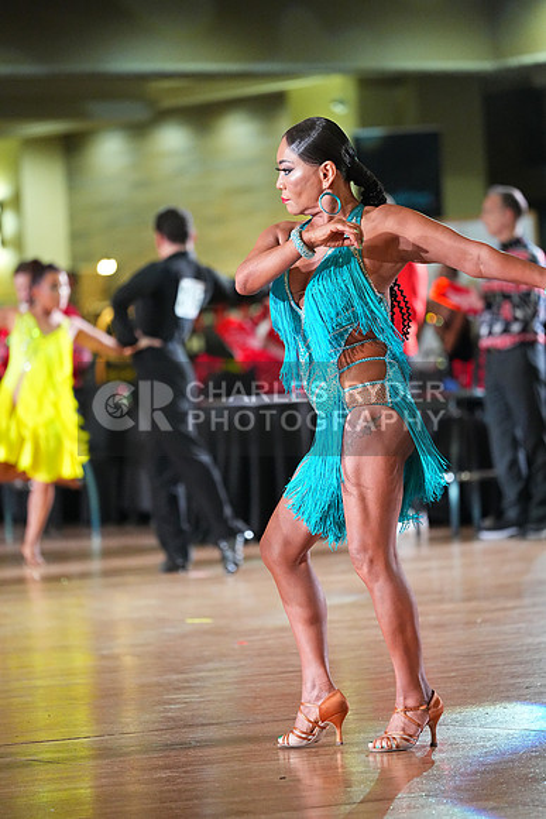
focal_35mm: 200
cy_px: 410
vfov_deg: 10.3
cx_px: 273
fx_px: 4547
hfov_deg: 6.9
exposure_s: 1/400
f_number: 4
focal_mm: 200
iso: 8000
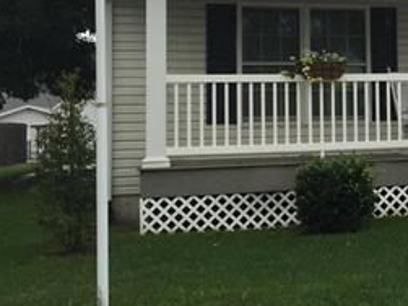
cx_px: 489
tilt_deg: +3.0
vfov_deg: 19.7
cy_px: 63
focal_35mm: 74
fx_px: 872
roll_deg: +1.3
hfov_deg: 24.0
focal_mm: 4.15
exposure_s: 1/534
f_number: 2.2
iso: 32
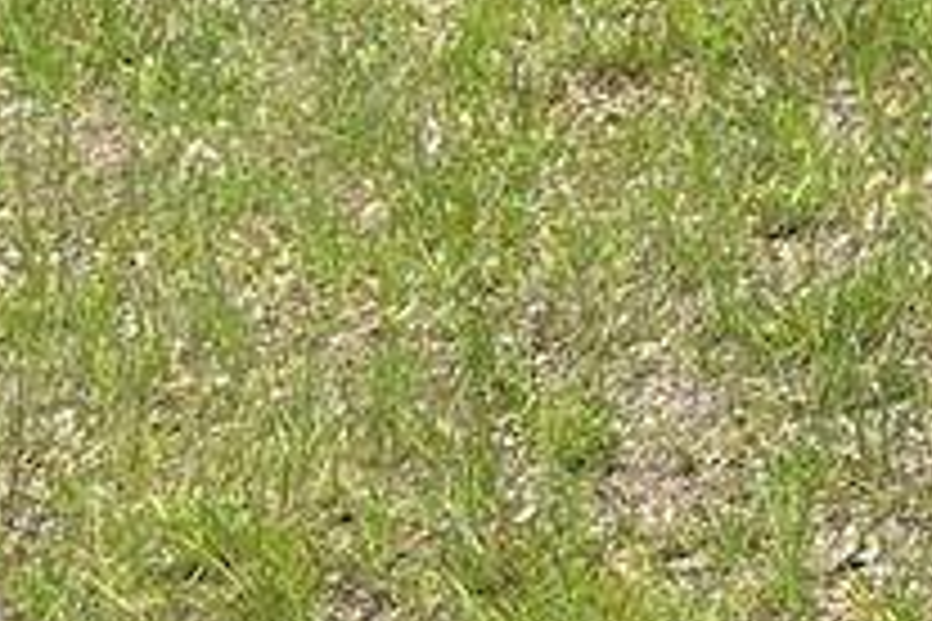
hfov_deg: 13.9
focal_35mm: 134
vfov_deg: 9.5
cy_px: -675
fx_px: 3469
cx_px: 1589
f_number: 1.5
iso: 50
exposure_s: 1/894
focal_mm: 5.7
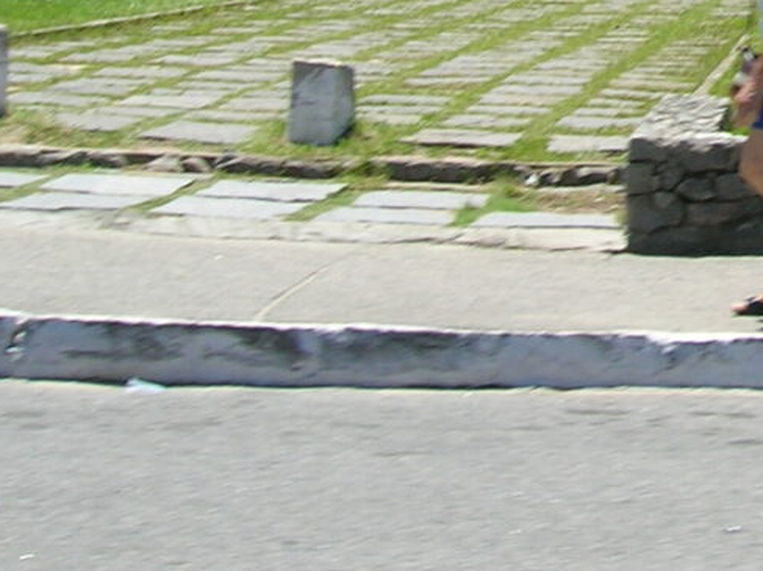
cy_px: -206
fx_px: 2356
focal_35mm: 107
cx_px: 1030
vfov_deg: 13.2
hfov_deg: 17.1
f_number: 4.9
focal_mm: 5.7
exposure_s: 1/374
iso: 50
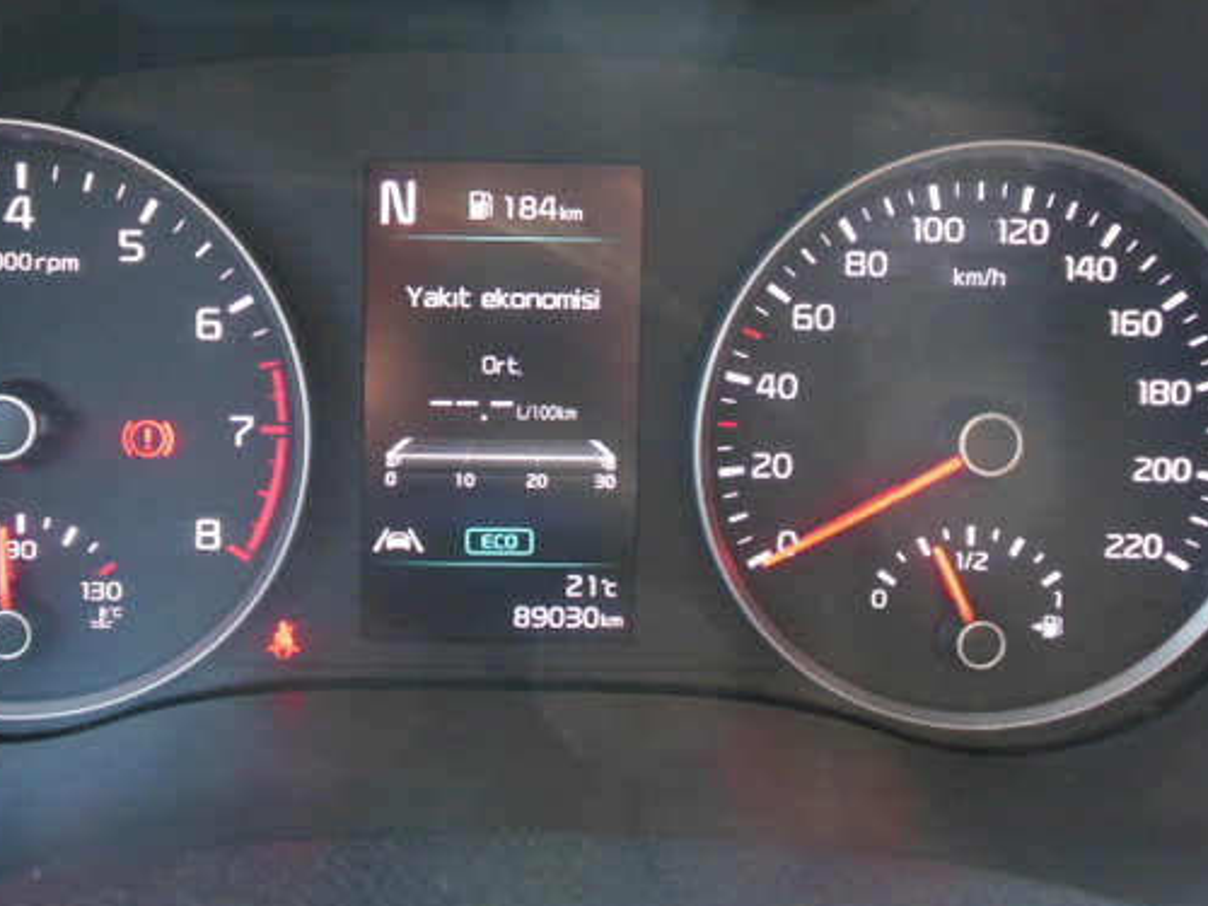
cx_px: 534
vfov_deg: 37.7
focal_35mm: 38
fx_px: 1326
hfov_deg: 48.9
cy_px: 394
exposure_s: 1/50
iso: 400
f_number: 3.2
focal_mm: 4.5
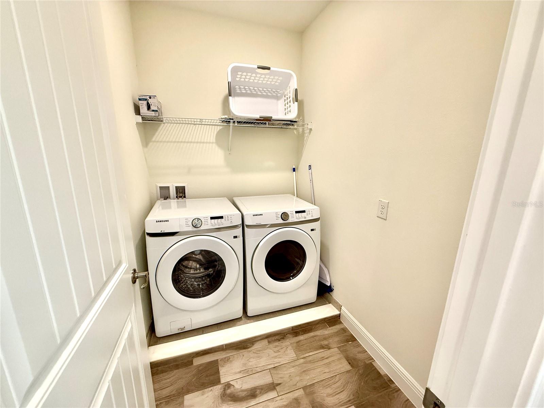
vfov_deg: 85.7
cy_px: 204
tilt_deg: -11.9
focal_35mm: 14
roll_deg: -0.5
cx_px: 272
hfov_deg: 102.1
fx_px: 220
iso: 200
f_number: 2.2
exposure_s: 1/120
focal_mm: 2.22
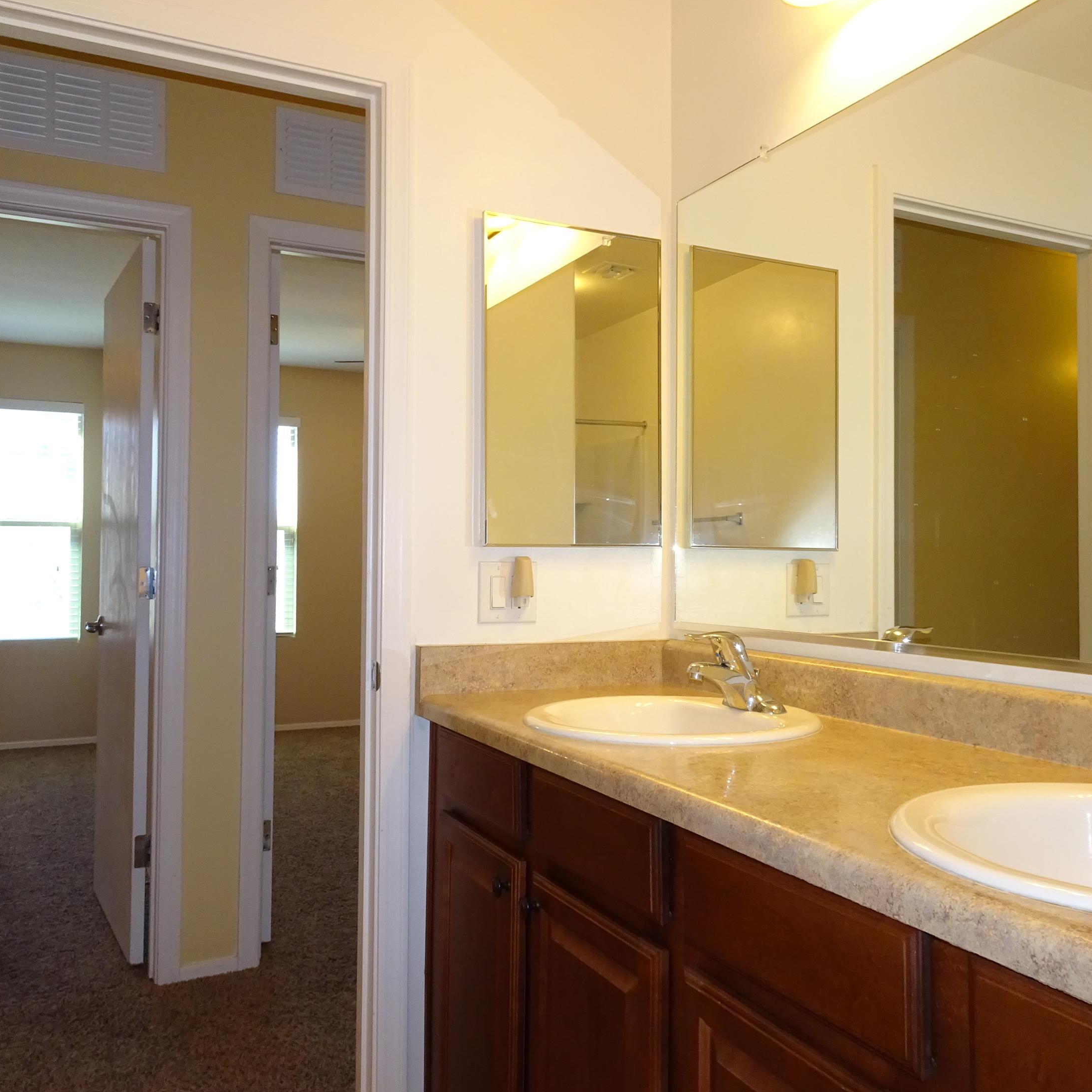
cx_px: 592
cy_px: 533
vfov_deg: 55.6
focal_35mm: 29
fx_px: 1035
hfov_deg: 55.6
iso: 250
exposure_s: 1/30
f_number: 5
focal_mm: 4.1
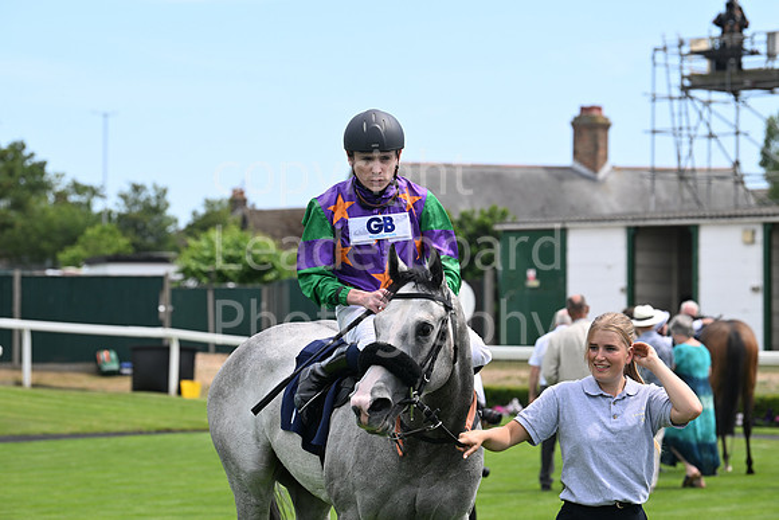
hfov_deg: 14.7
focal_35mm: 140
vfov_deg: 9.8
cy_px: 260
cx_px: 390
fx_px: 3030
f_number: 5.6
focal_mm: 140
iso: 400
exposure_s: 1/1250
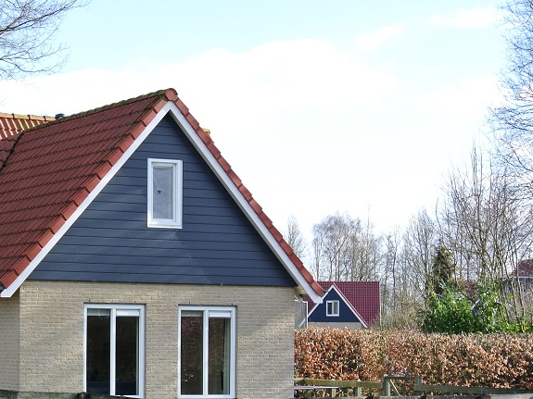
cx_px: 75
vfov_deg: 13.6
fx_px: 1663
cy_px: 314
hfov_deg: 18.0
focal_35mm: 108
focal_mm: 23.6
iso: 140
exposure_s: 1/250
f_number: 5.3
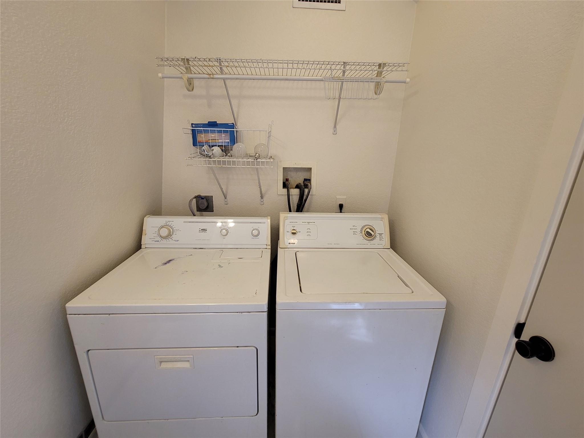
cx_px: 292
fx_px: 219
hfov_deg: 106.2
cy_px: 219
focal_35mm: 13
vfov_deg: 89.9
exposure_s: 1/60
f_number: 2.2
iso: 125
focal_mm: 2.2
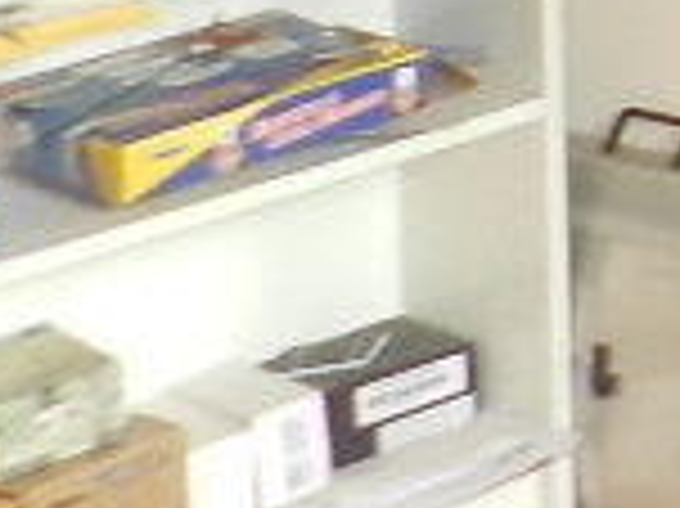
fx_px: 3062
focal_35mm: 156
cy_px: -854
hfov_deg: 9.3
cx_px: 2207
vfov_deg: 8.4
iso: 200
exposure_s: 1/30
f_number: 3.4
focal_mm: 4
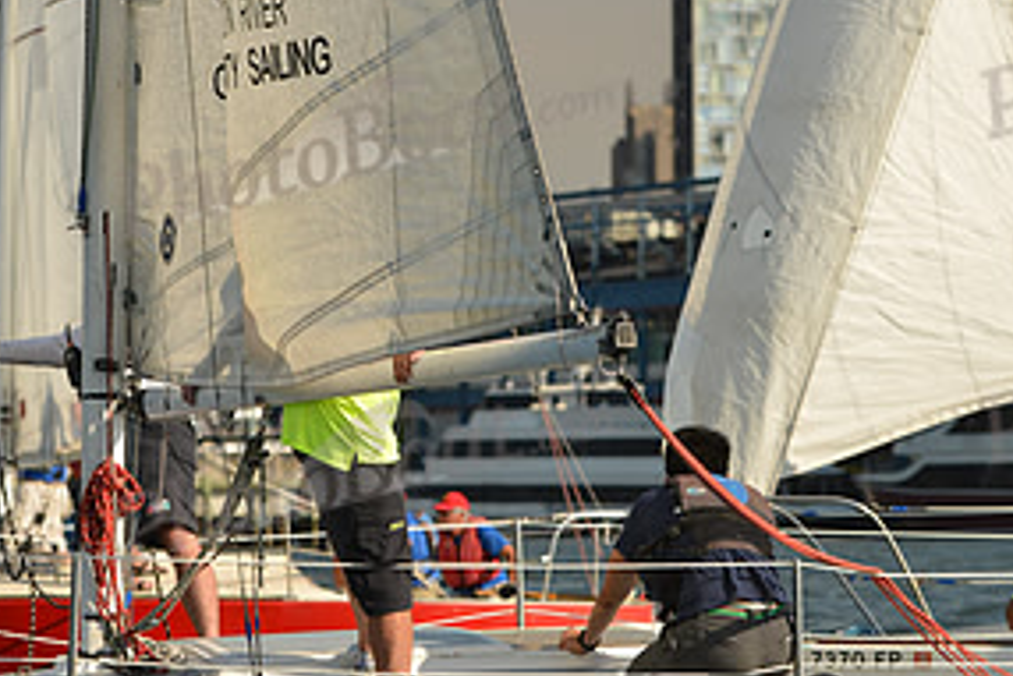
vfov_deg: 6.9
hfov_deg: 10.3
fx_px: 5602
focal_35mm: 199
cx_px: 800
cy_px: 607
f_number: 5.6
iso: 400
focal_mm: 98
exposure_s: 1/1250
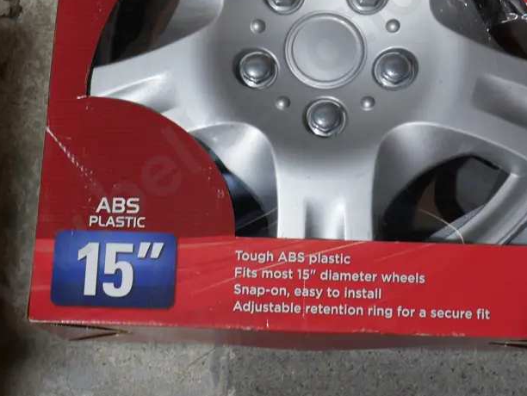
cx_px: 298
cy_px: 72
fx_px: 1326
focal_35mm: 87
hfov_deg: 22.5
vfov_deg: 16.8
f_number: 5.3
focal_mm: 26
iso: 320
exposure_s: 1/60
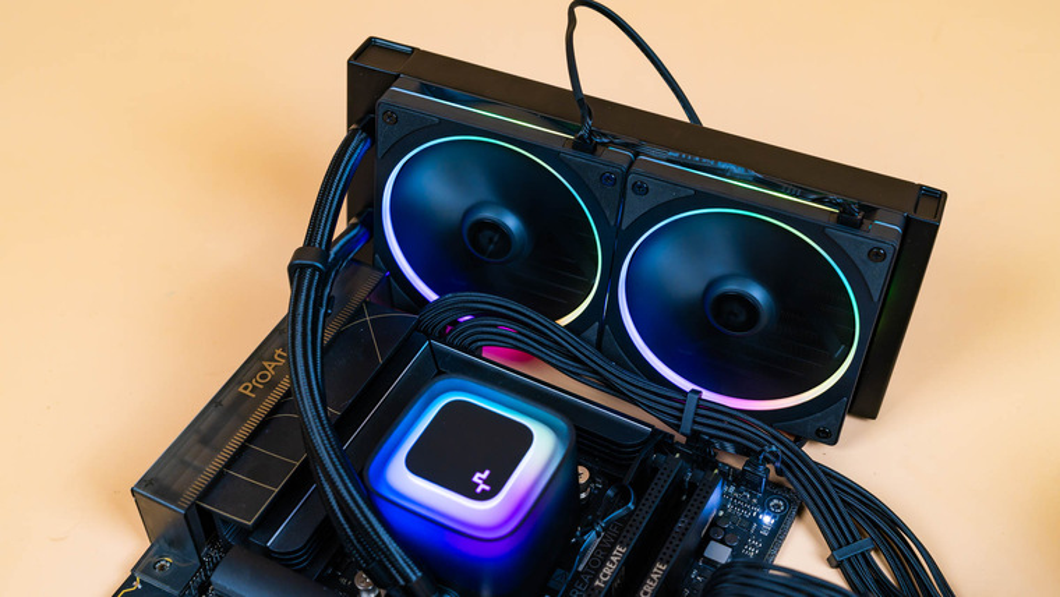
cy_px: 298
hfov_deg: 40.3
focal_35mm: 51
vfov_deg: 23.4
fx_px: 1443
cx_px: 530
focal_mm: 49
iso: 400
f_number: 5
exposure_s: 1/100
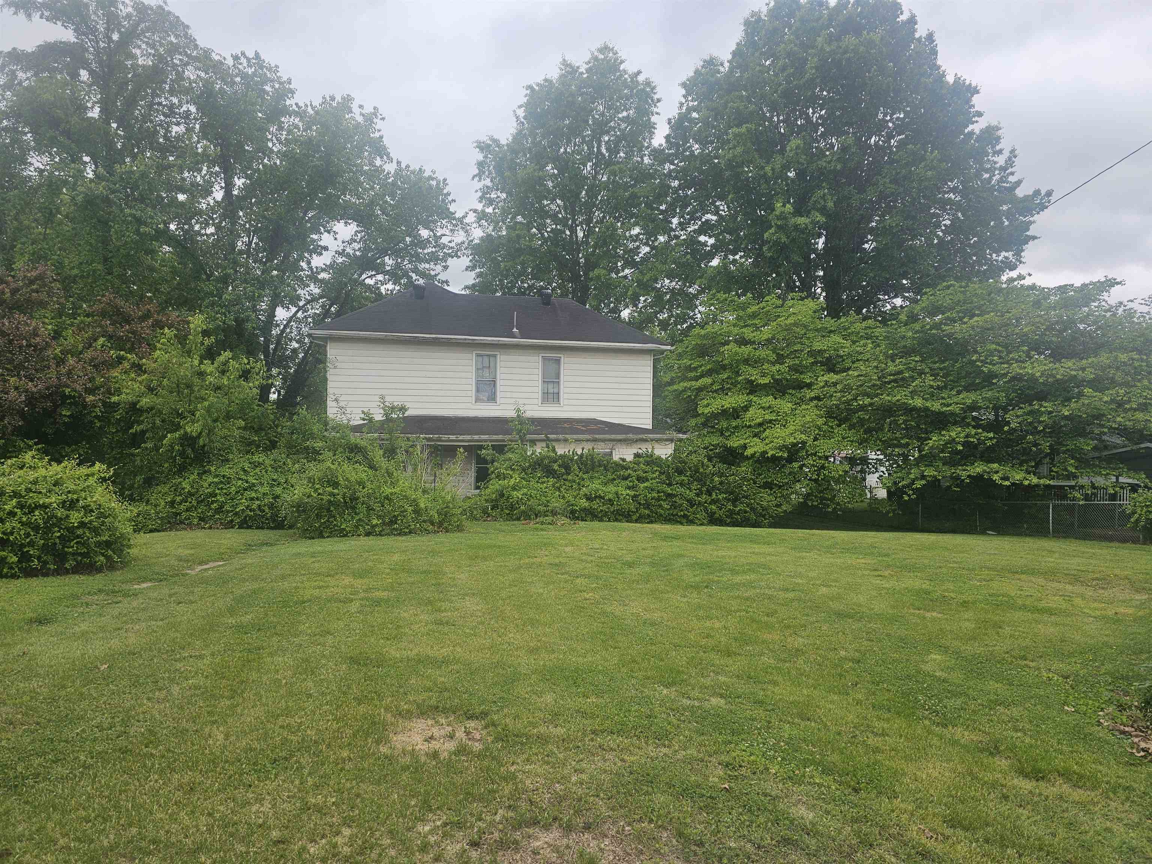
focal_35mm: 23
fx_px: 765
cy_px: 432
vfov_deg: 58.9
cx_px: 576
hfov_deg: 73.9
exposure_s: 1/289
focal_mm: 6.3
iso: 10
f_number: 1.7
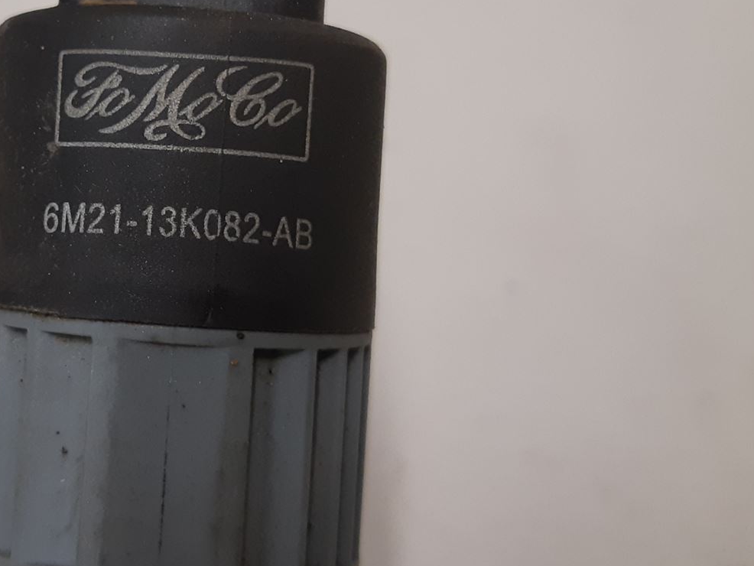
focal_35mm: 54
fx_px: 1177
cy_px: 180
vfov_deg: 26.9
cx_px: 140
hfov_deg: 34.3
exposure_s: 1/50
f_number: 1.7
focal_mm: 3.93
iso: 160
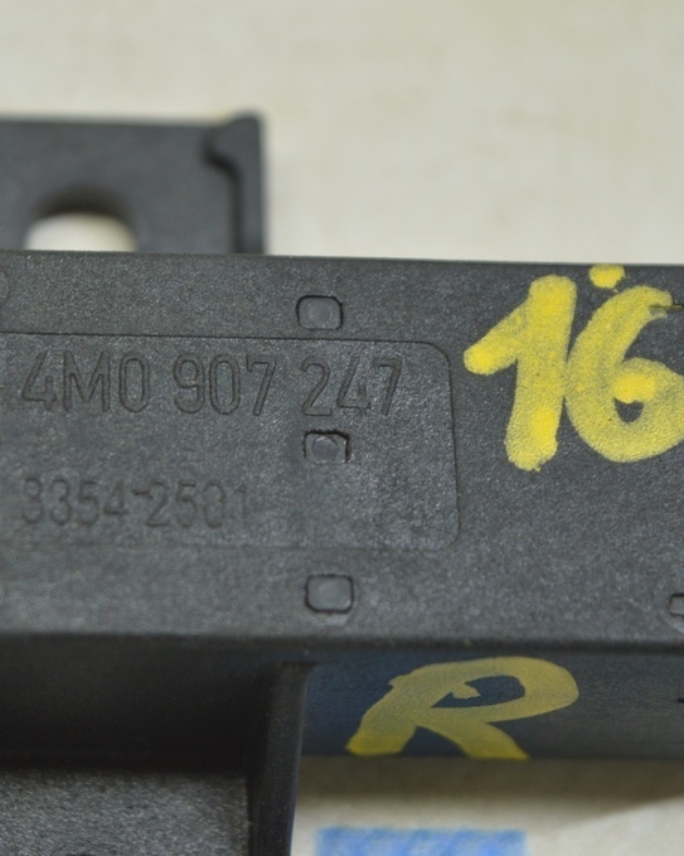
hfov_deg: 13.1
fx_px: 2954
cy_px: 428
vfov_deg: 16.5
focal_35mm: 117
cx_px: 101
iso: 400
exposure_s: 1/20
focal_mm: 55
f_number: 5.6
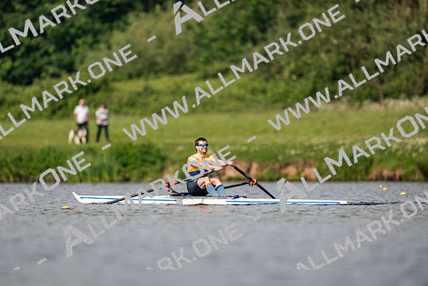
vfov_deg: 2.3
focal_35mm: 600
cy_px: 143
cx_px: 214
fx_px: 7135
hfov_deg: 3.4
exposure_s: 1/2500
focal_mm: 600
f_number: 4
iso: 250
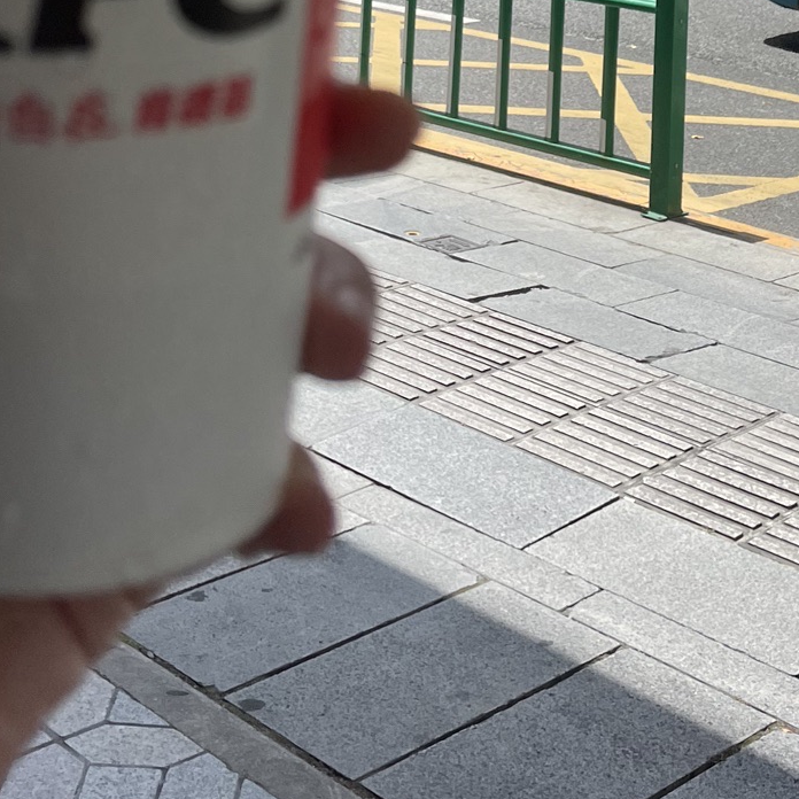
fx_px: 1724
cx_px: 468
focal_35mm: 66
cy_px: -262
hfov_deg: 26.1
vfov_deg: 23.0
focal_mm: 4.2
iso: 32
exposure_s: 1/2257
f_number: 1.6
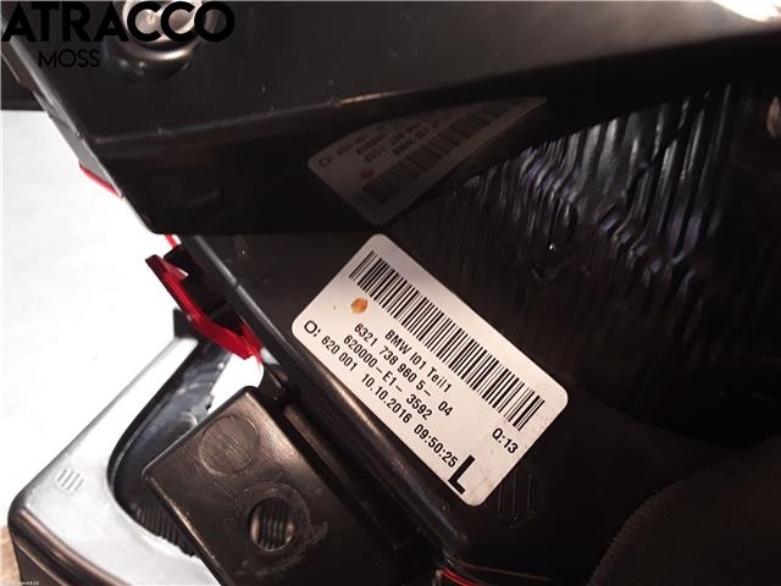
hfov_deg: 63.4
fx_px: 632
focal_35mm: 28
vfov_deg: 49.7
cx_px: 390
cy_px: 293
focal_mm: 2.91
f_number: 1.9
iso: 100
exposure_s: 1/50
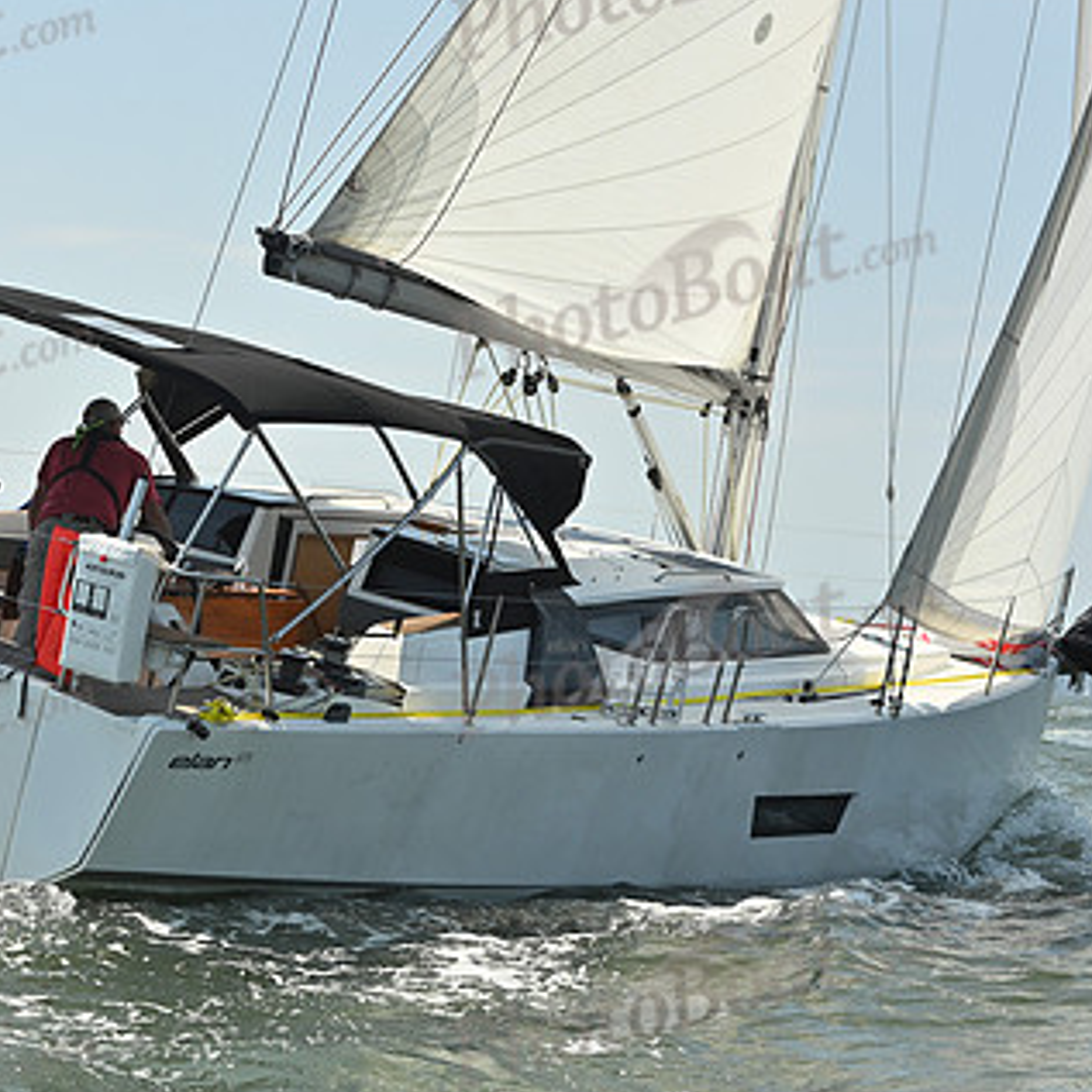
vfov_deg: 16.0
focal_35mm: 109
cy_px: 518
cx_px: 276
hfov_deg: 15.9
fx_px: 3890
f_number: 8
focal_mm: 70
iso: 320
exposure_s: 1/1250
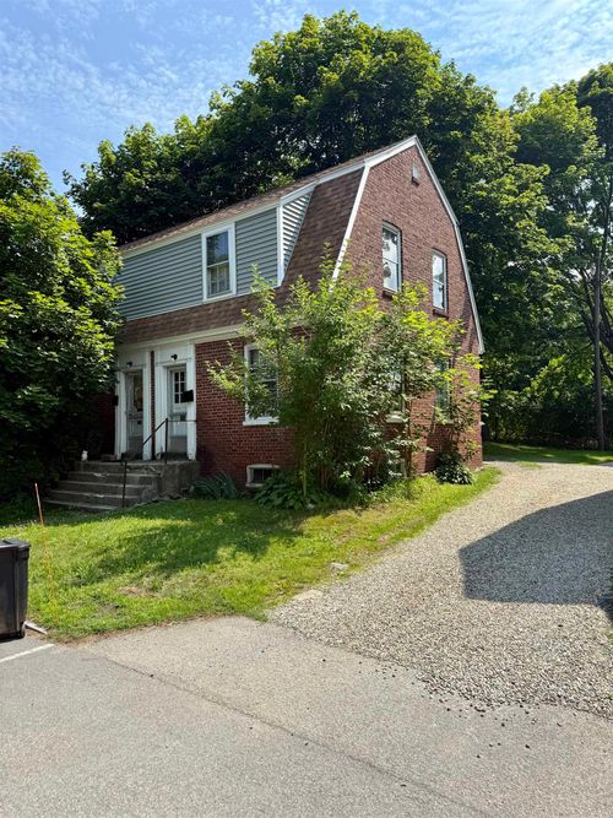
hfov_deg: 56.8
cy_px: 409
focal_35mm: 24
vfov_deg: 71.6
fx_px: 567
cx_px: 306
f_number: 1.78
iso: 80
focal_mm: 6.76
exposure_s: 1/3425
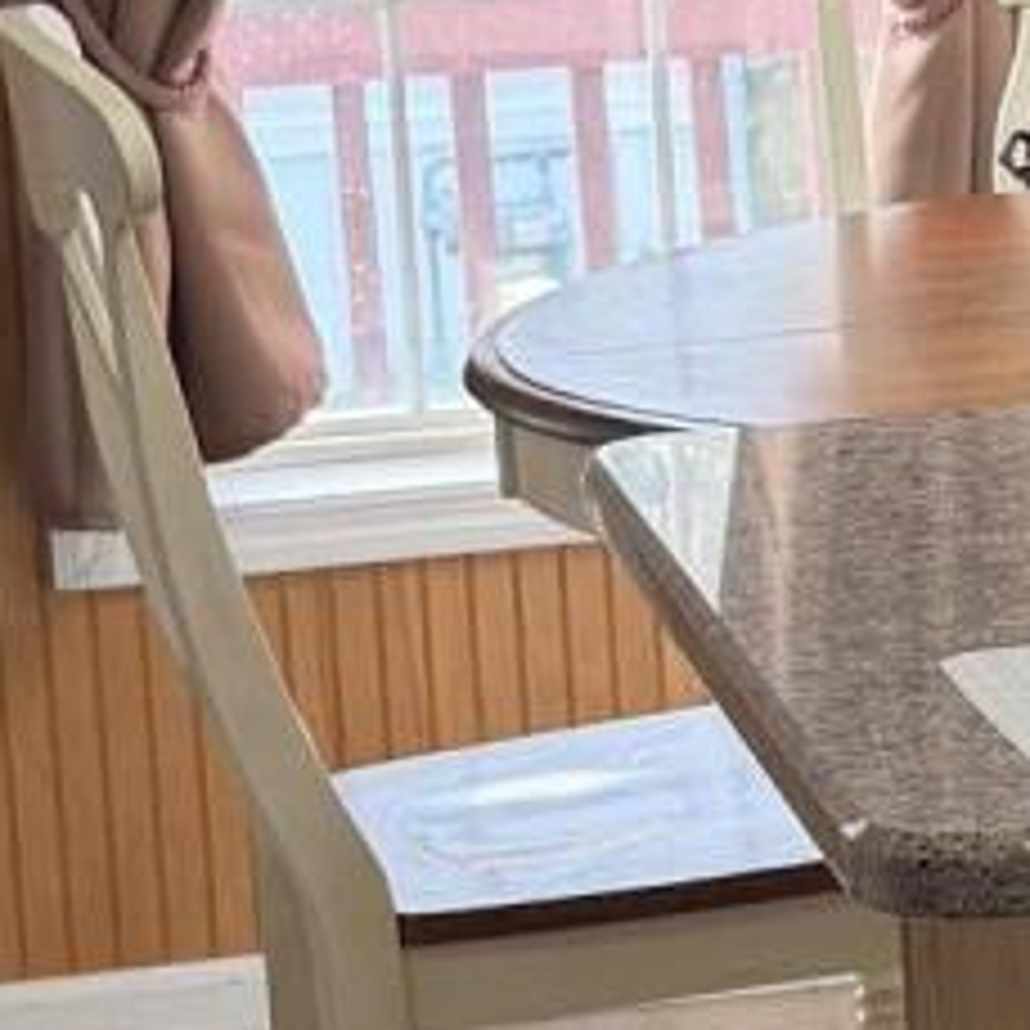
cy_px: 373
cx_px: 1277
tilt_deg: -10.3
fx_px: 6228
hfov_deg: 9.3
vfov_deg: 9.4
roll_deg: +1.9
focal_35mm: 185
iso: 125
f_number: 1.78
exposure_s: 1/120
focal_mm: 6.76
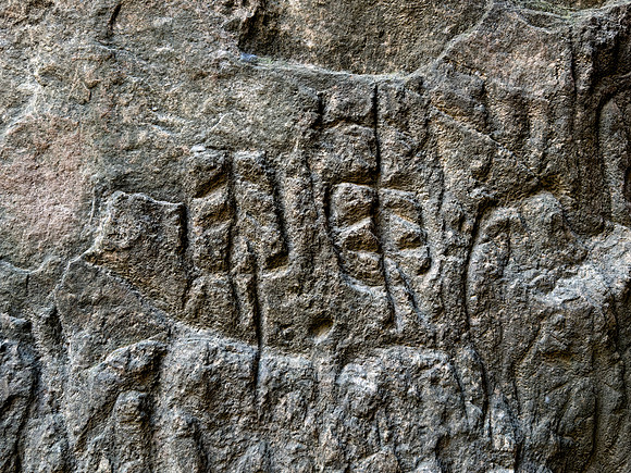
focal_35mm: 30
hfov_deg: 60.0
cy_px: 236
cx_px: 316
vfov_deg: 46.8
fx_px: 547
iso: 100
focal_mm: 6.76
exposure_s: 1/70
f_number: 1.8
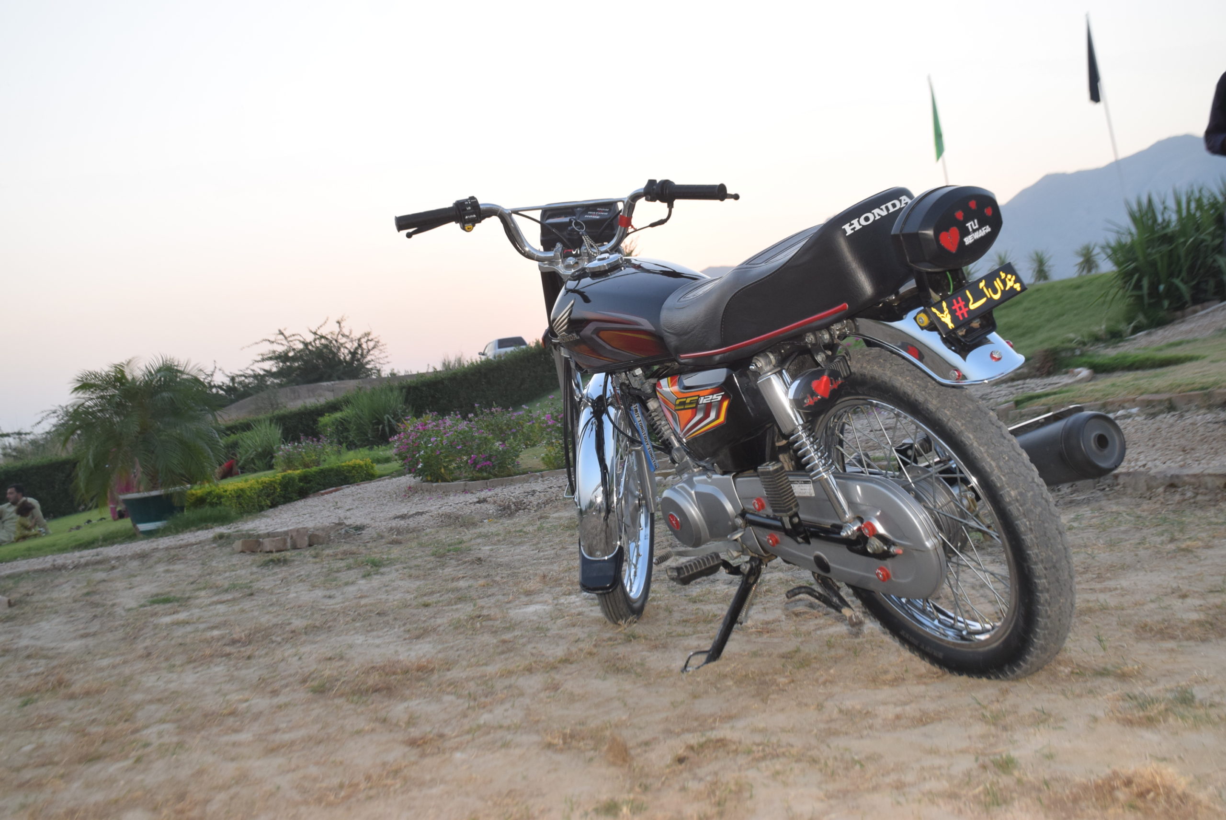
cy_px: 410
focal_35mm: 40
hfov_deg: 47.9
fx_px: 1380
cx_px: 613
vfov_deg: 33.1
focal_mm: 27
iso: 560
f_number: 8
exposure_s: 1/60
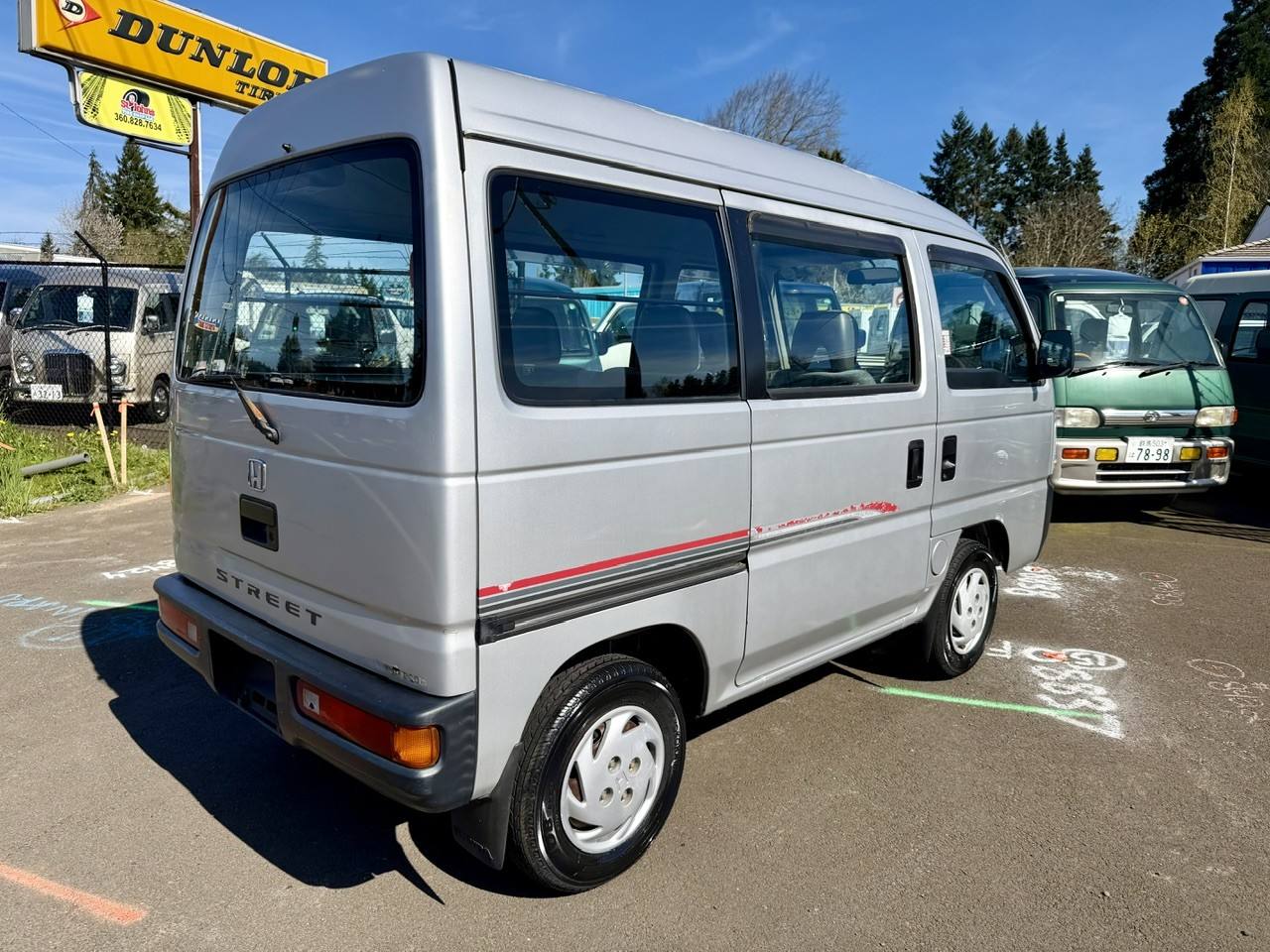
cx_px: 635
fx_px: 881
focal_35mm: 24
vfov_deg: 56.8
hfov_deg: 71.6
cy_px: 476
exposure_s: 1/6173
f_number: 1.78
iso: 80
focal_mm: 6.76
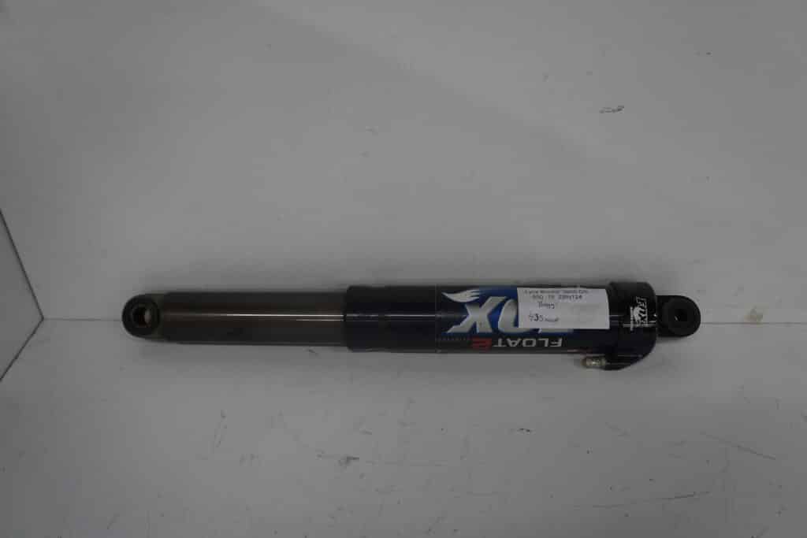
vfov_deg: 43.6
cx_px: 404
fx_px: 673
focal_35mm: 30
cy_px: 269
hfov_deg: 61.9
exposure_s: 1/60
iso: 250
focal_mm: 20
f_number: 5
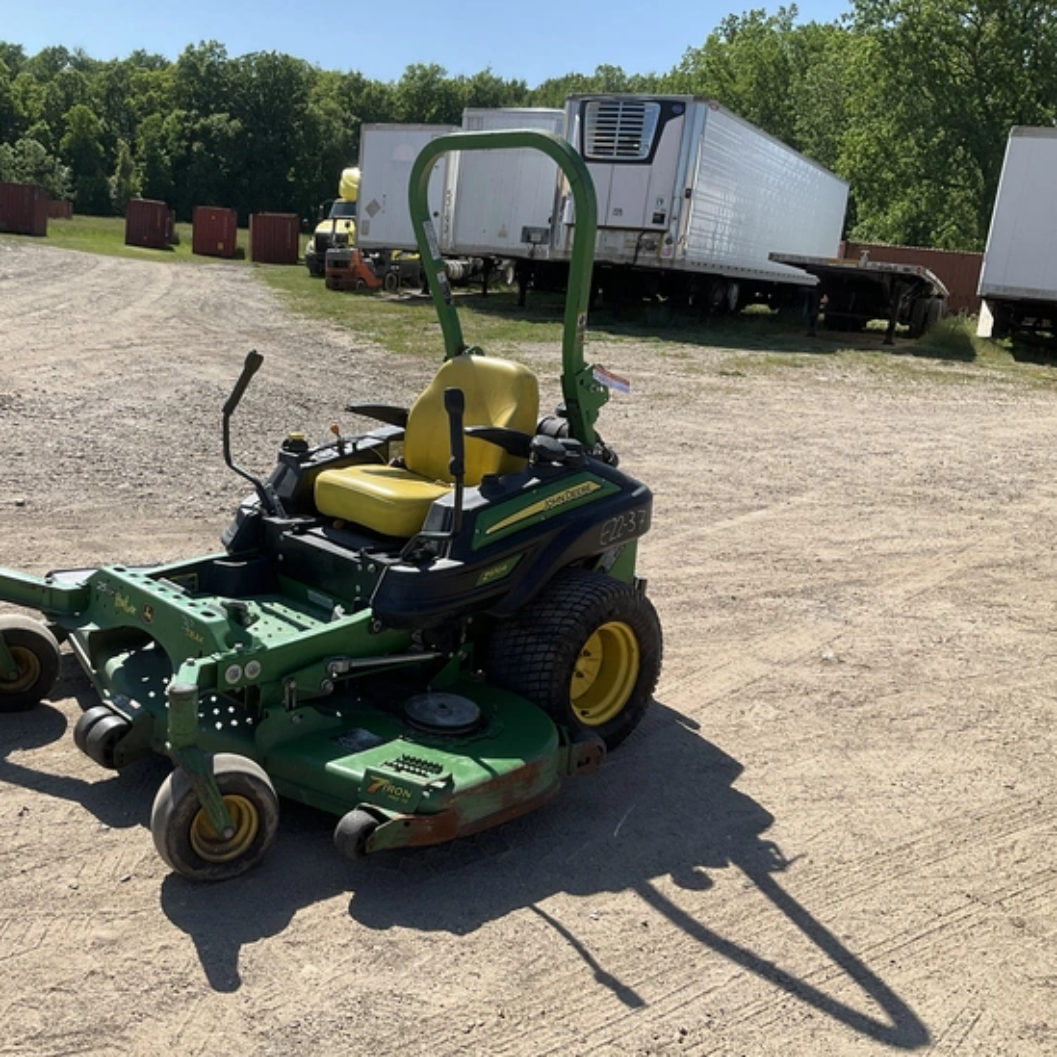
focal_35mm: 35
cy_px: 528
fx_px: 1209
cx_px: 379
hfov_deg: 46.7
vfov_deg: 47.2
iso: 25
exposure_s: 1/1675
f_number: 1.8
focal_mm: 3
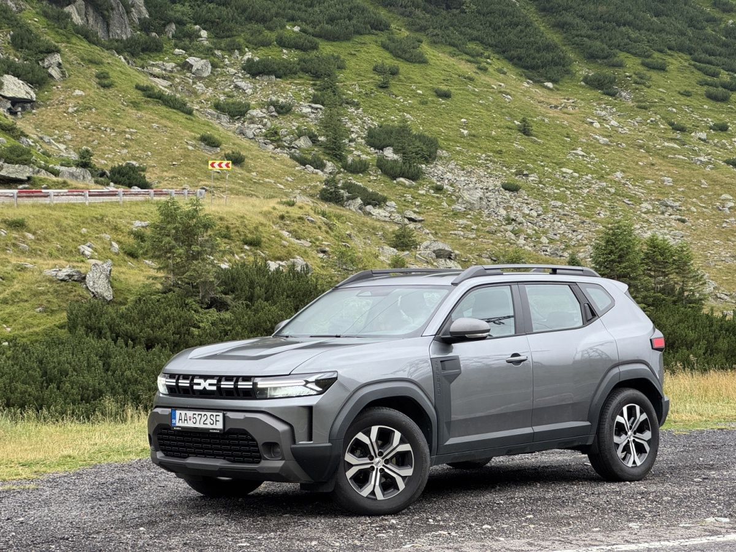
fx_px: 1637
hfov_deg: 25.3
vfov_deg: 19.1
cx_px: 368
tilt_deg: -1.0
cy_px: 276
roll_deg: +2.5
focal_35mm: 77
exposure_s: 1/99
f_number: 2.8
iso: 100
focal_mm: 9
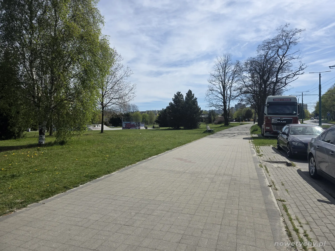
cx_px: 168
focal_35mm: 23
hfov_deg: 73.9
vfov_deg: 58.9
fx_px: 223
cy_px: 126
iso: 80
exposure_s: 1/7944
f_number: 1.7
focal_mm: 6.3
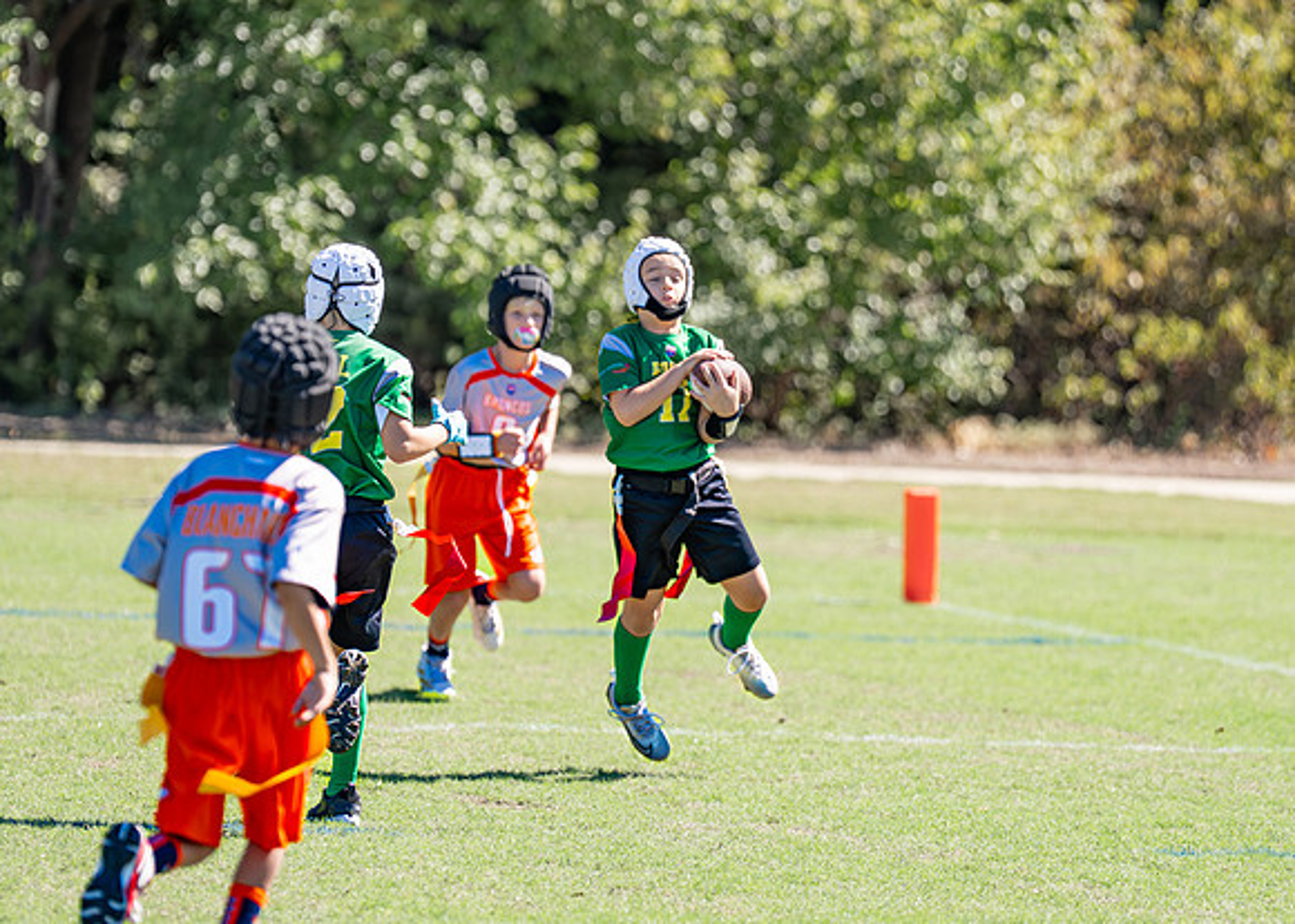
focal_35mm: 271
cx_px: 620
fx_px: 9950
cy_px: 433
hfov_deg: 7.4
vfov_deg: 5.3
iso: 200
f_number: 2.8
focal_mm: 163
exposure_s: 1/2500
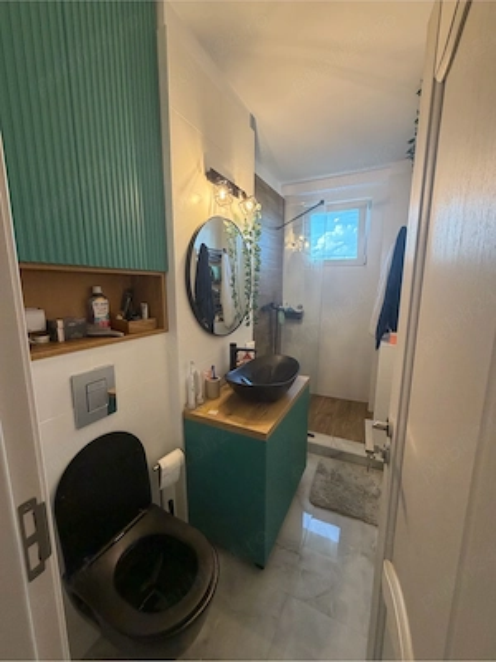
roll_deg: -0.9
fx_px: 267
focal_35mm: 14
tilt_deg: -9.6
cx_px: 248
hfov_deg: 85.7
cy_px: 331
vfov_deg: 102.1
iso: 200
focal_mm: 2.22
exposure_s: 1/50
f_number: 2.2
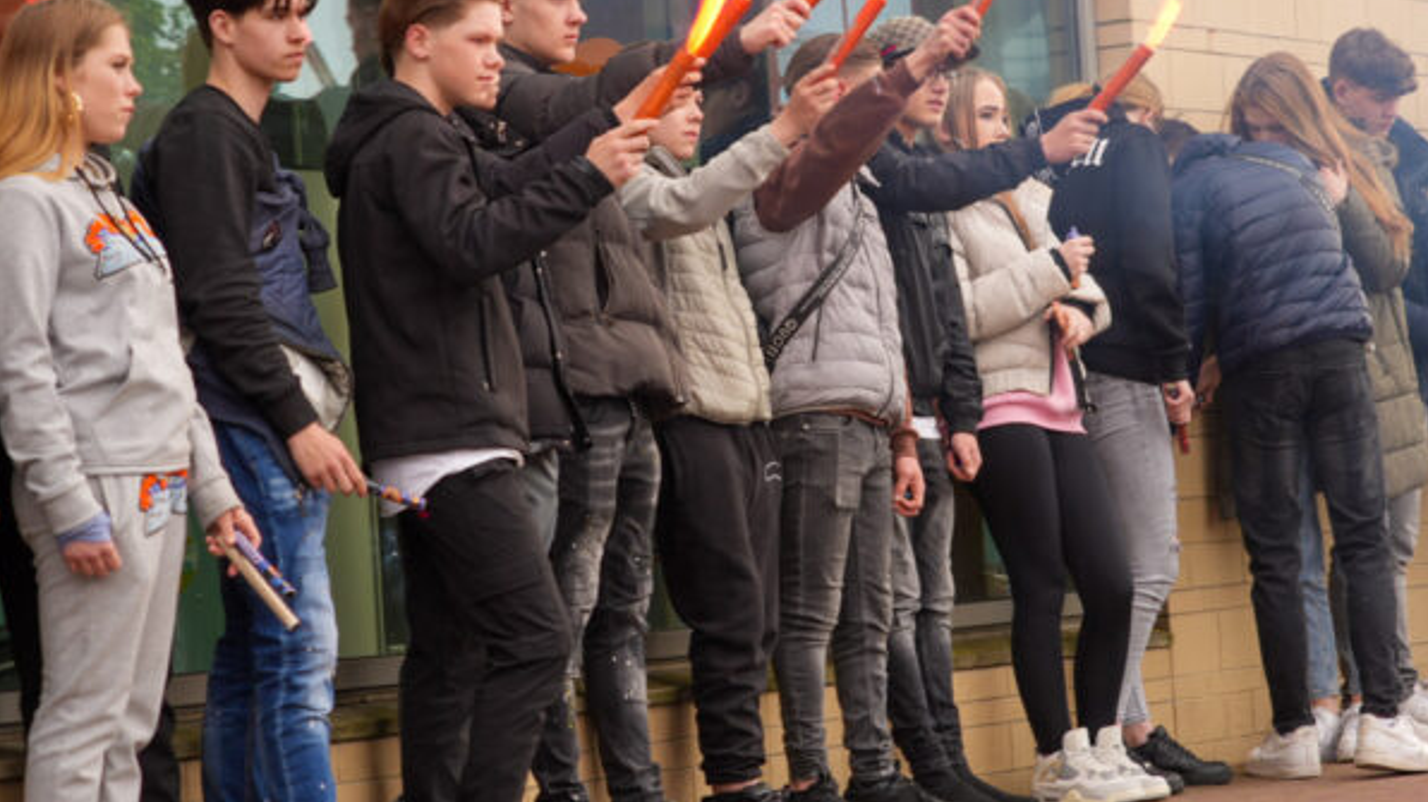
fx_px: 4619
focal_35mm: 122
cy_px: 350
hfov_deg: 17.6
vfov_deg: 9.9
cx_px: 719
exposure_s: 1/60
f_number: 5
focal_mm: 66
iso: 125
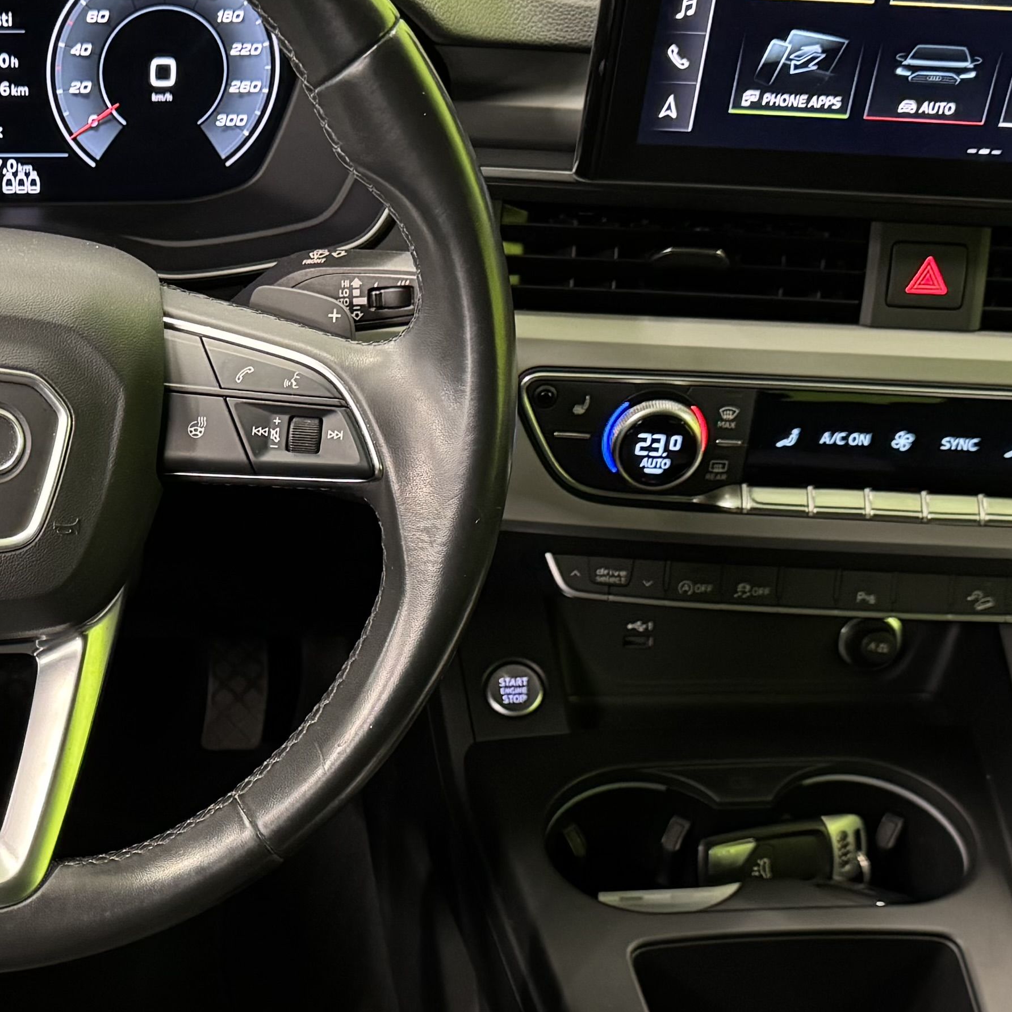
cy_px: 838
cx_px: 95
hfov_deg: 24.6
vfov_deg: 24.9
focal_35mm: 68
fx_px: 2249
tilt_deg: -39.3
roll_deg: -0.2
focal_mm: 6.76
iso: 800
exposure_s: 1/33
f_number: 1.78
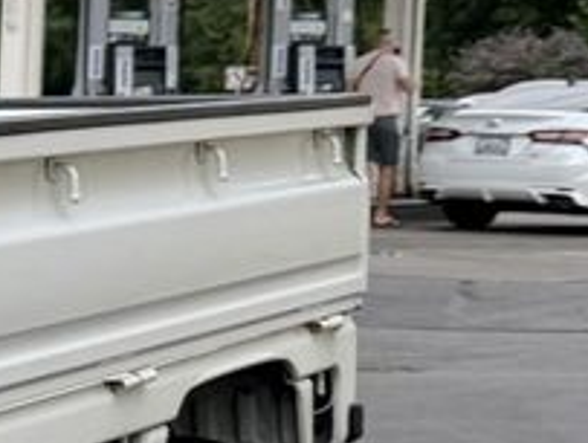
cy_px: 350
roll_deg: +0.8
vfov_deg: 9.8
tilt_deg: -6.7
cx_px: -872
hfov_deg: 10.9
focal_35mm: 151
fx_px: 2569
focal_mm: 6.76
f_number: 1.78
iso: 80
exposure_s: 1/1106
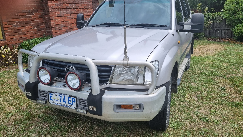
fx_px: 187
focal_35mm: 29
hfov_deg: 66.1
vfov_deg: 40.0
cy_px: 56
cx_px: 123
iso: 50
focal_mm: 5.4
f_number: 1.8
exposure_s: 1/3584
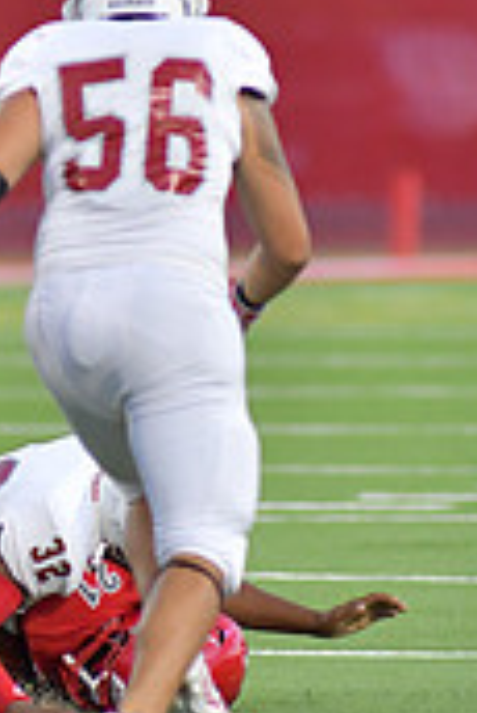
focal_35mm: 1012
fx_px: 20072
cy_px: 396
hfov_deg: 1.4
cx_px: 8
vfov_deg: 2.0
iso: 3600
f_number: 3.5
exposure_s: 1/1250
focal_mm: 300
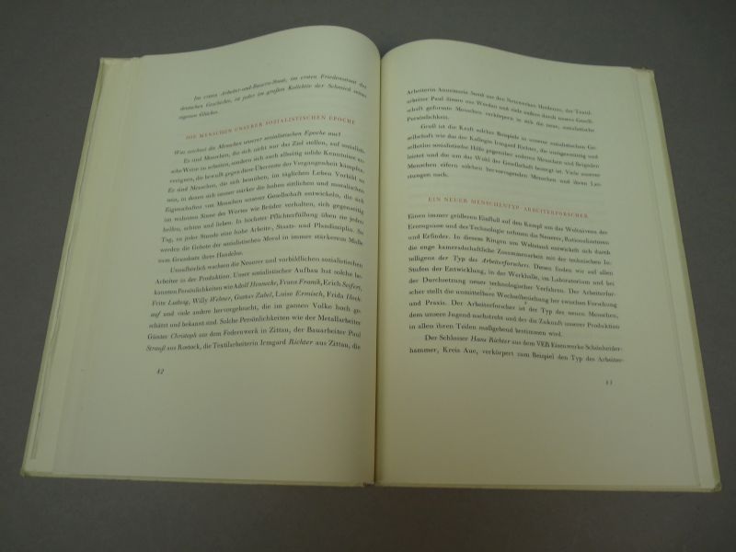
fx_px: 574
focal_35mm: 27
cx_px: 368
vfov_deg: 51.4
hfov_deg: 65.3
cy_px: 276
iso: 100
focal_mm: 4.8
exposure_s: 1/100
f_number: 2.8
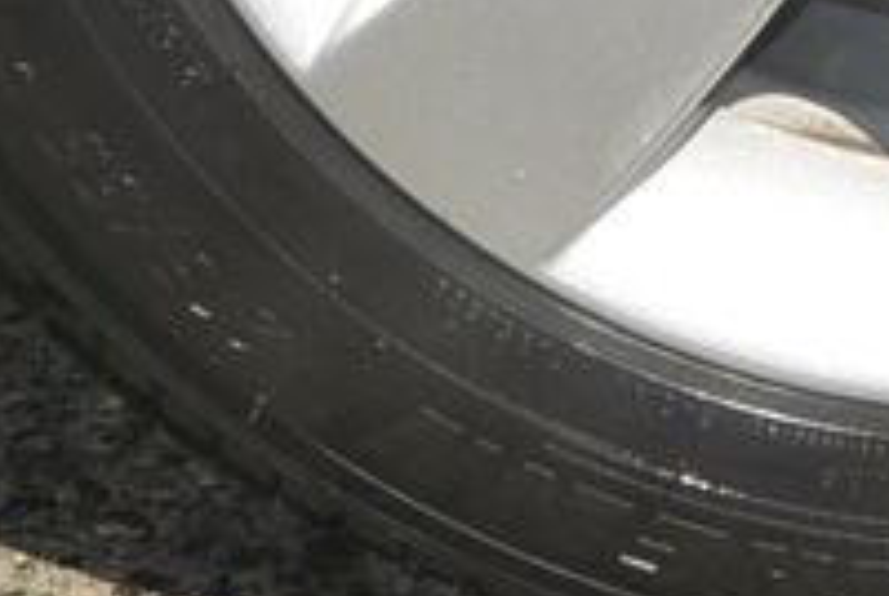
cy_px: -491
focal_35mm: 138
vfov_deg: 9.5
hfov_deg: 14.5
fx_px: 3413
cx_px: 951
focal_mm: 10
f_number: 9
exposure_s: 1/250
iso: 160
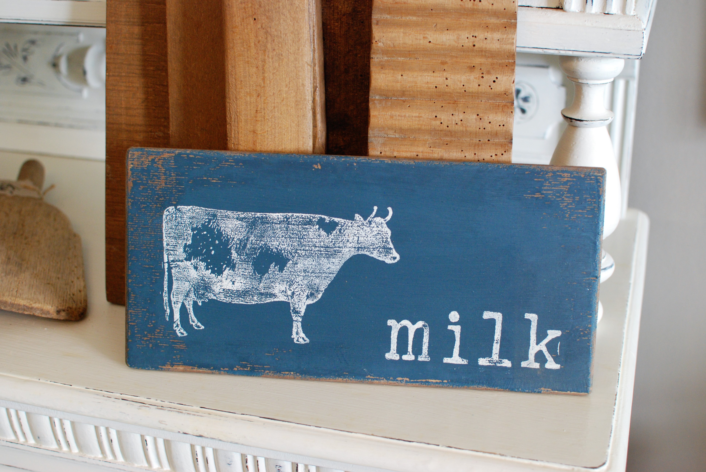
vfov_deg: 25.8
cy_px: 236
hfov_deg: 37.8
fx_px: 1031
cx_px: 353
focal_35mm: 52
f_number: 3.2
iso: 800
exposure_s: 1/80
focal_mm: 35
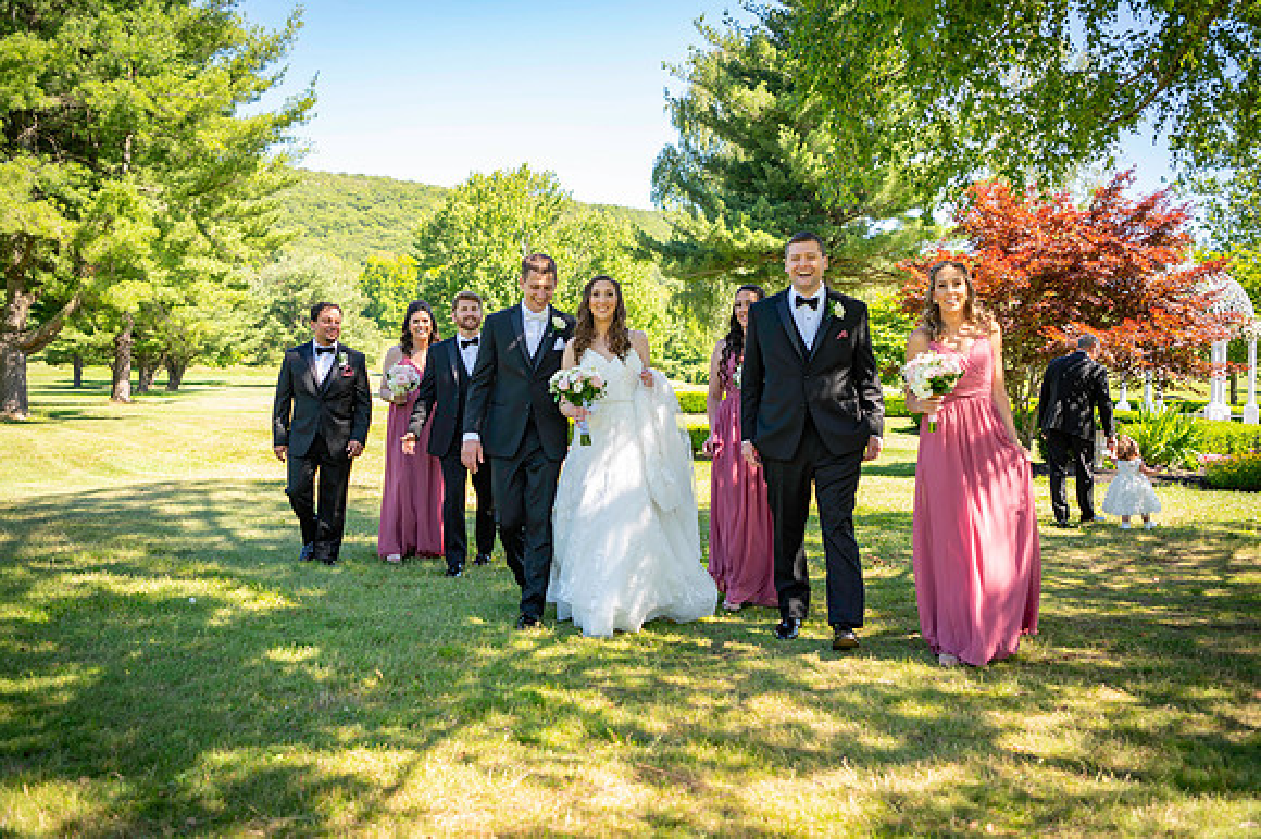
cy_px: 420
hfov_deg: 55.8
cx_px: 630
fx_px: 1190
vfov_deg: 38.8
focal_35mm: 34
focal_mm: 34
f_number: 3.2
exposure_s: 1/250
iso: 100
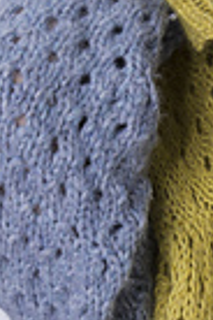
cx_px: 318
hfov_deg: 6.1
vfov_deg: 9.2
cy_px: 283
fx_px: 1970
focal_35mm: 222
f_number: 11
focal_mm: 48
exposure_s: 1/125
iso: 100
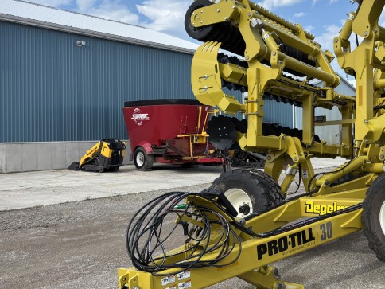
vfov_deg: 33.5
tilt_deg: +1.2
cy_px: 122
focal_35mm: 43
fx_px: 478
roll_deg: +0.8
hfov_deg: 41.8
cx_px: 313
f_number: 1.6
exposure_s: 1/2105
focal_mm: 5.96
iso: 50
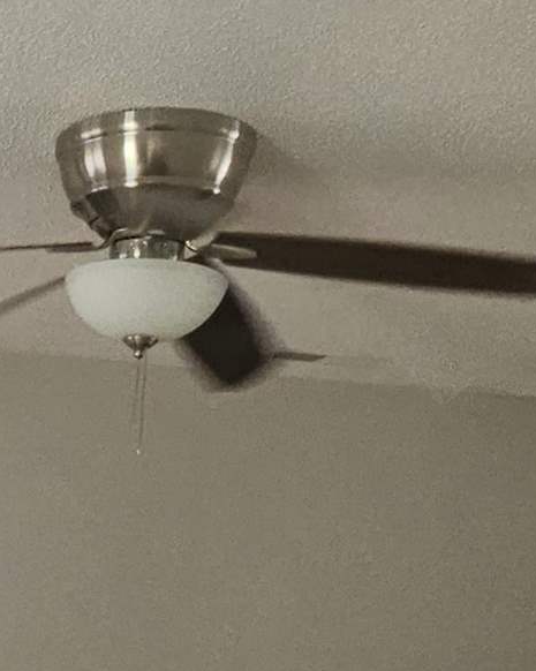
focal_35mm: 67
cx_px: -222
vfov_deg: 26.6
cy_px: 692
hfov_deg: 20.2
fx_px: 1330
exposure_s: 1/77.4
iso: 125
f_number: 2.2
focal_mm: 2.2
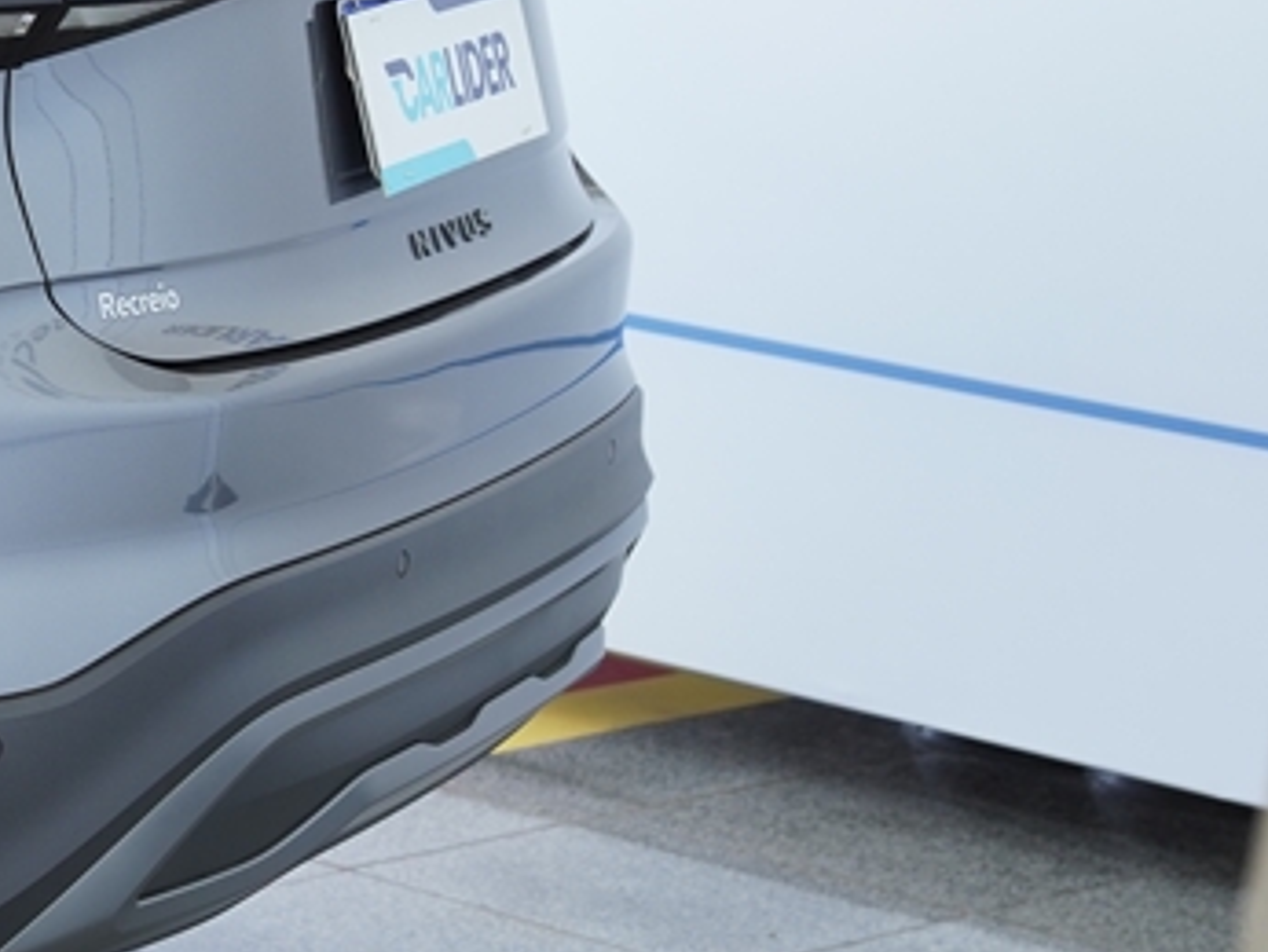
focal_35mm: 166
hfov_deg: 11.5
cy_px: 269
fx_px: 6100
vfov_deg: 8.9
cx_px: -476
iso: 250
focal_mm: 39
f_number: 4
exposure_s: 1/60
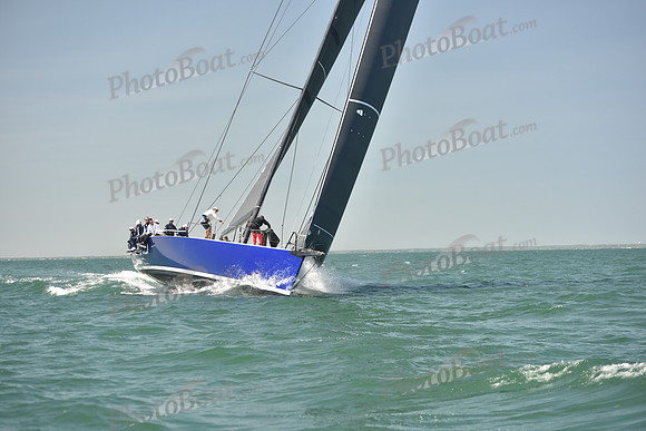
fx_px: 1544
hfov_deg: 23.6
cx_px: 323
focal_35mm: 86
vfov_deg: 15.9
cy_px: 216
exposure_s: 1/800
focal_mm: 86
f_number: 3.5
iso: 250
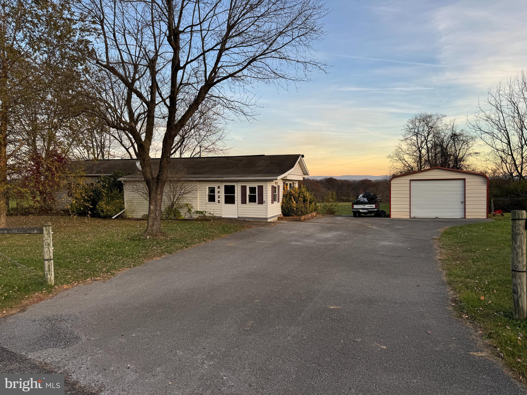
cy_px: 198
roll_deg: +0.0
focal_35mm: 24
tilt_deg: -2.6
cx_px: 264
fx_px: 365
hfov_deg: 71.6
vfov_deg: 56.8
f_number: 1.78
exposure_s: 1/488
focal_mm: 6.76
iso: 80
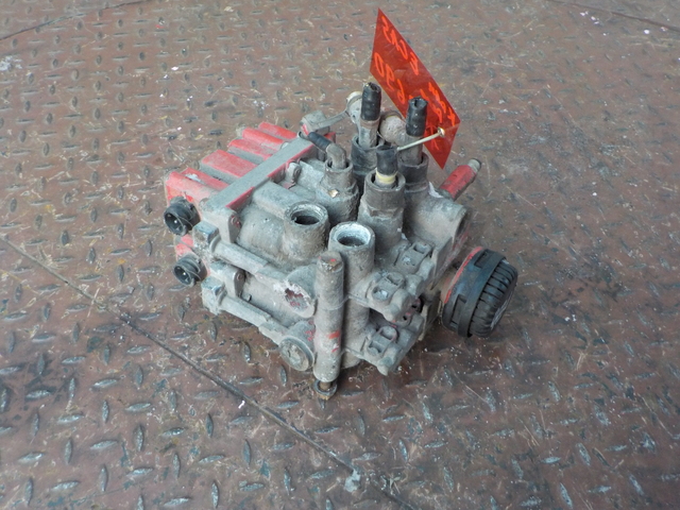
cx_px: 340
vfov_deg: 46.8
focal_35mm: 30
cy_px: 255
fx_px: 589
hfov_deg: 60.0
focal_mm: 4.1
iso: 320
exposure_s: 1/30
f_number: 3.3
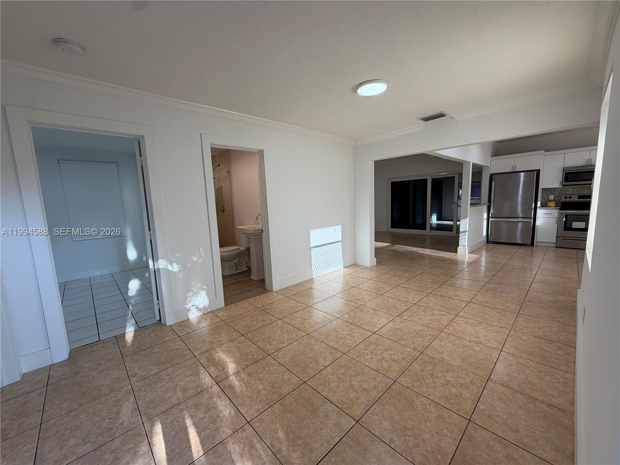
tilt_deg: -7.4
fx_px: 251
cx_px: 310
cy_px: 232
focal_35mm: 14
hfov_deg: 102.1
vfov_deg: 85.7
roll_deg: +2.3
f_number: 2.2
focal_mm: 2.22
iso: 100
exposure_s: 1/120
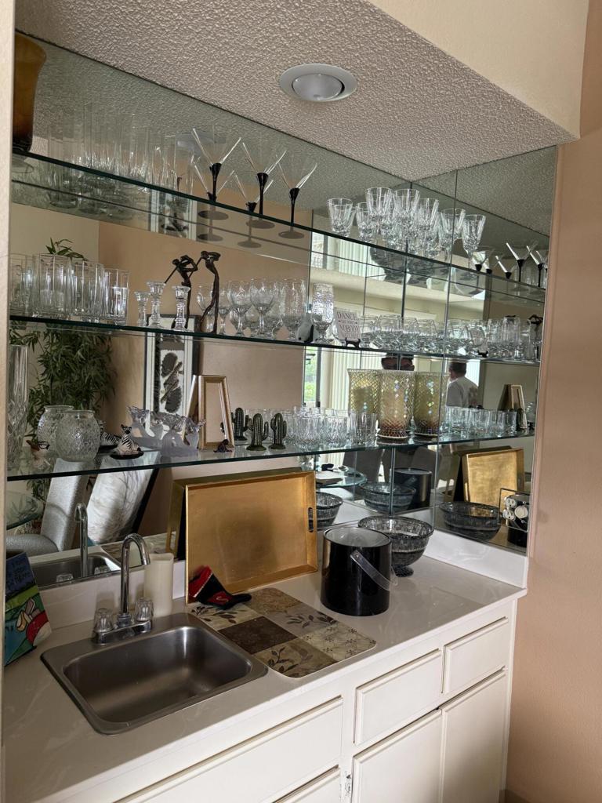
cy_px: 402
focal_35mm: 24
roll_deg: -2.8
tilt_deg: -3.3
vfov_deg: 71.6
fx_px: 557
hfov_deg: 56.8
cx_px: 301
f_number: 1.78
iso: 200
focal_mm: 6.76
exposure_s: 1/109
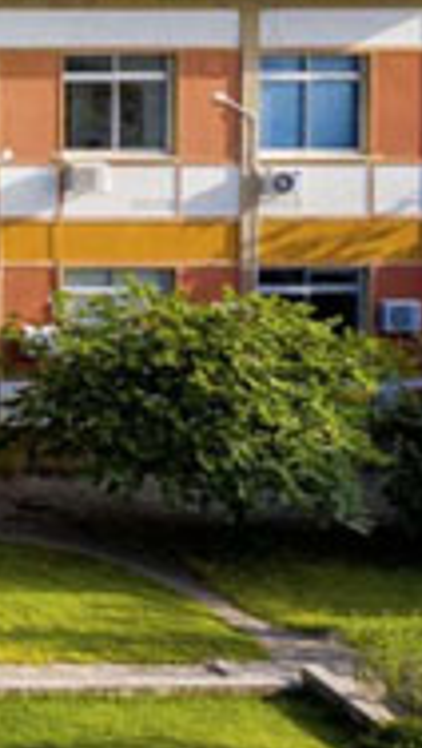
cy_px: -103
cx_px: -1274
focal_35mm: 156
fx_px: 3098
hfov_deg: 6.3
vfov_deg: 13.5
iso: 100
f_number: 5
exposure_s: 1/320
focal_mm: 10.26
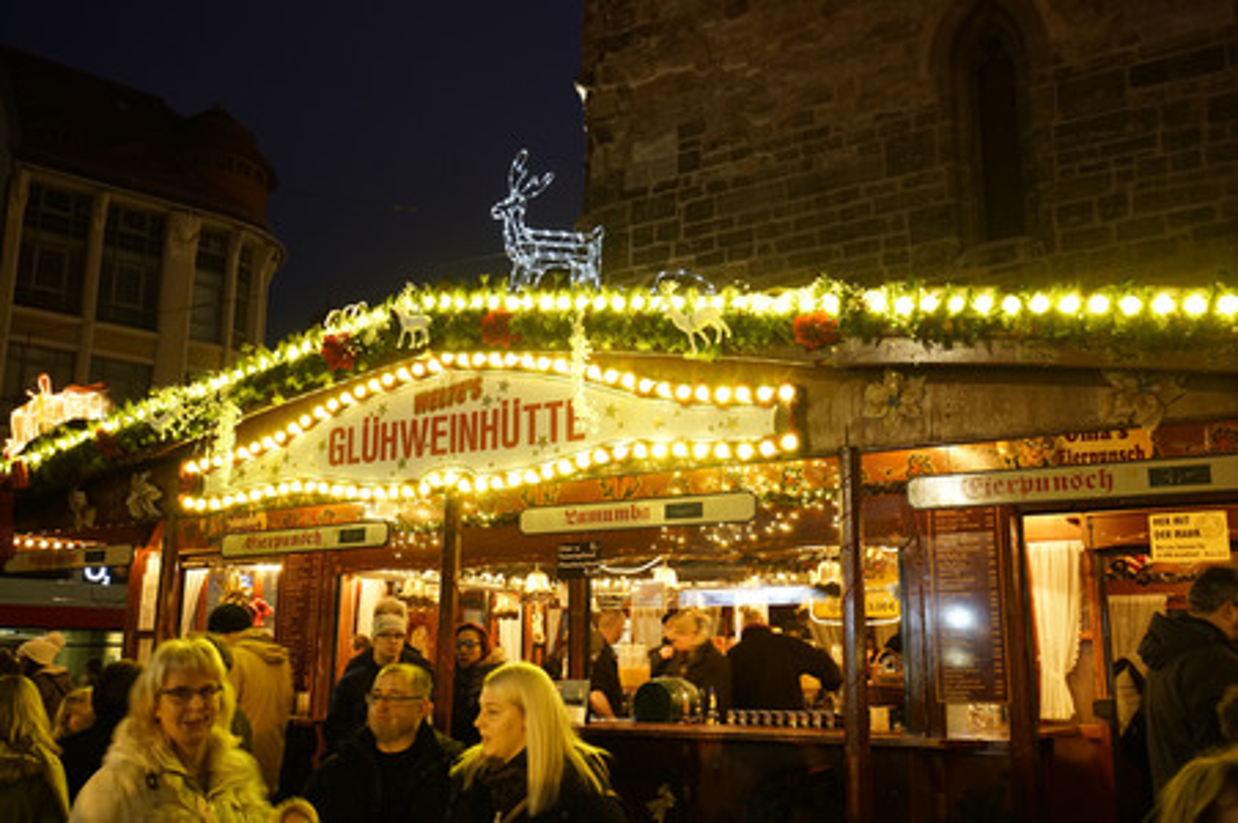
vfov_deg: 37.8
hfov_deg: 54.5
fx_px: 1203
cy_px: 412
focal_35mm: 35
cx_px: 619
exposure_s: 1/13
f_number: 4.5
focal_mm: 35
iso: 1600
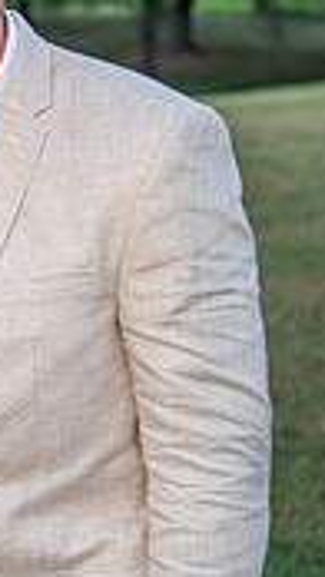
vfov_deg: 19.3
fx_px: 1699
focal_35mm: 111
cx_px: -162
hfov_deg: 10.5
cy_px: 295
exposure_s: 1/125
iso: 400
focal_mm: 41
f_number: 2.8
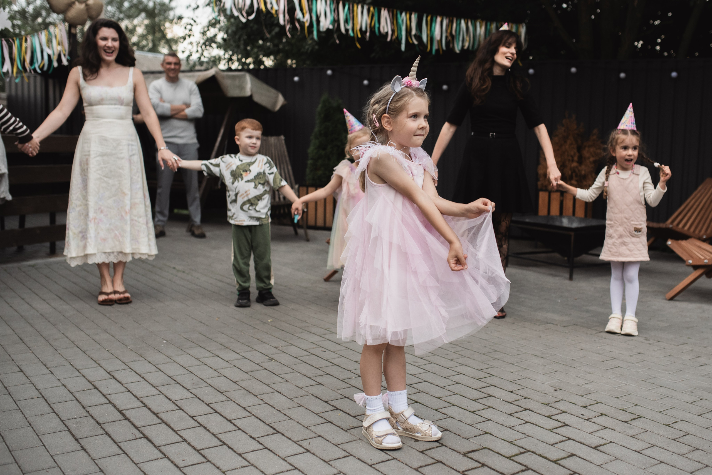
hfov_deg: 48.3
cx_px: 397
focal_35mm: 40
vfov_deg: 33.4
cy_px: 219
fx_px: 792
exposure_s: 1/1000
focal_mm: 35
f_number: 2.5
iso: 800
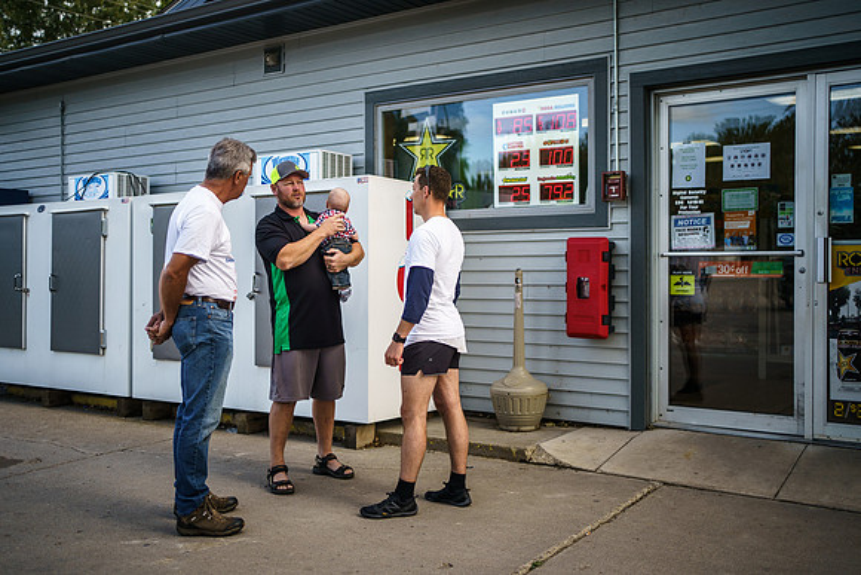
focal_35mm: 36
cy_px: 288
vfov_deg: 37.4
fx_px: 850
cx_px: 430
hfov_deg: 53.7
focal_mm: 35
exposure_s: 1/2500
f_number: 2
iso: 250
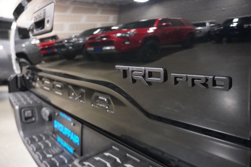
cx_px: 126
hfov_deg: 67.4
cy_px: 84
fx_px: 188
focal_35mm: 27
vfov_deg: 47.9
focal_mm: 18
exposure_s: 1/40
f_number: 4
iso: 6400
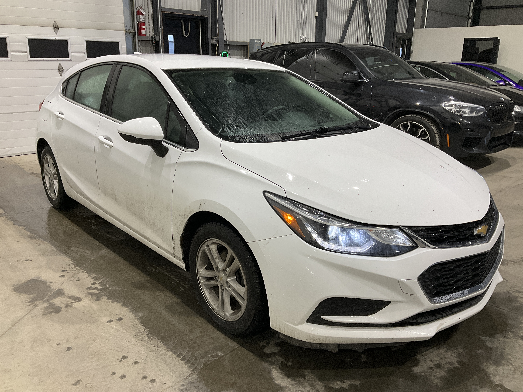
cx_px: 262
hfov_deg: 61.7
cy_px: 196
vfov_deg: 48.2
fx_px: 438
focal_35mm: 29
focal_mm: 3
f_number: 1.8
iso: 40
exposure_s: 1/60
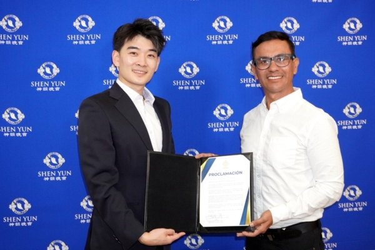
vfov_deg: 34.2
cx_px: 188
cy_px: 125
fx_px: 406
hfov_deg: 49.6
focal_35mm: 39
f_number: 4.5
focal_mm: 26
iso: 1600
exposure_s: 1/160
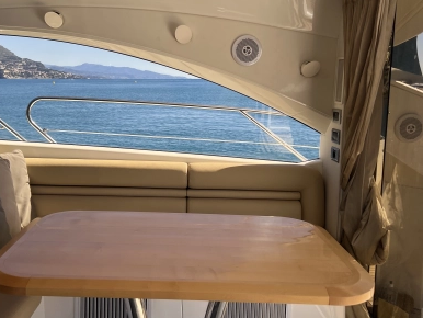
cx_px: 172
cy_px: 143
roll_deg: +0.1
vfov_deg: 38.7
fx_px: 452
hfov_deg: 49.8
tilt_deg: -10.8
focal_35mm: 37
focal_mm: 5.7
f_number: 1.5
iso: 50
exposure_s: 1/1724
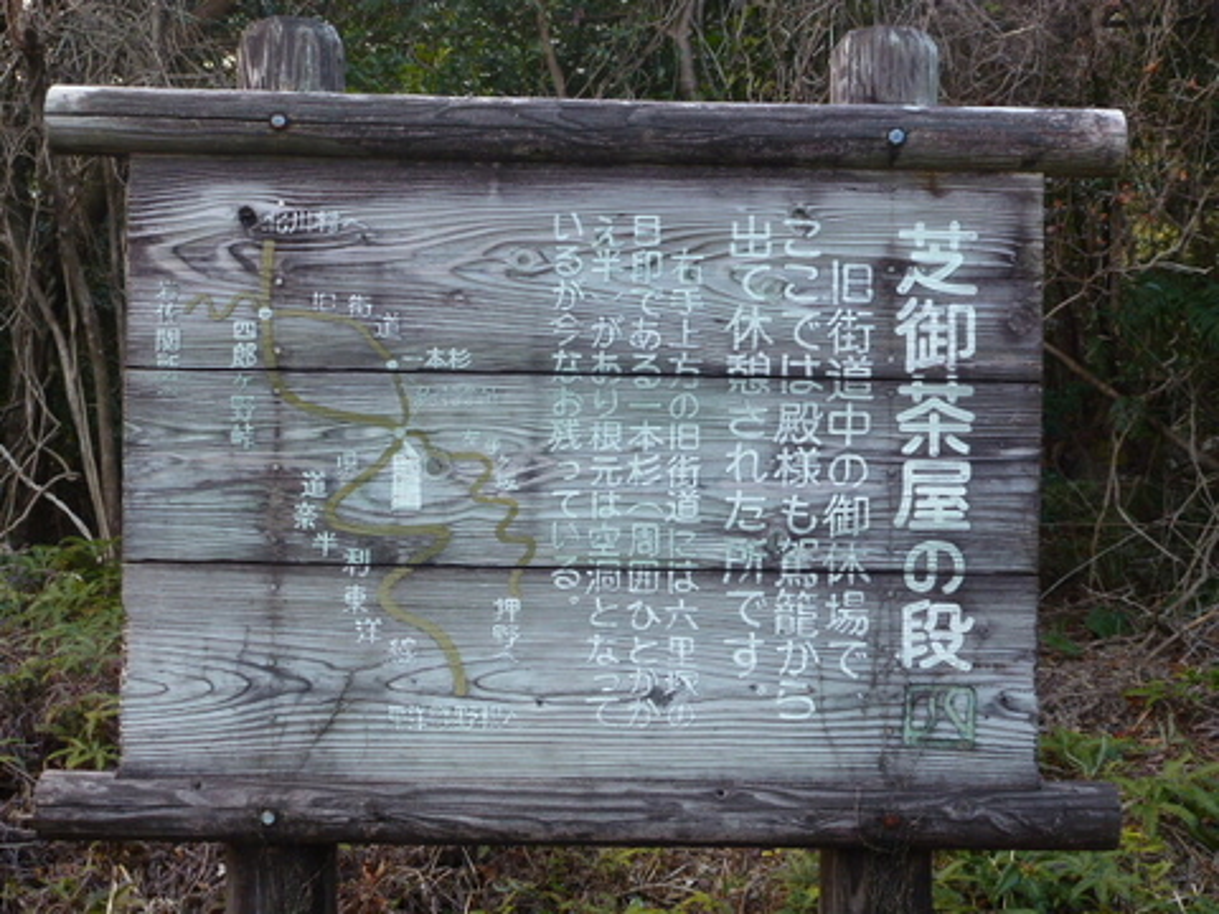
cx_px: 610
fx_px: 1585
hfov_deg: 42.1
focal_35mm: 45
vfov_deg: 32.2
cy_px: 457
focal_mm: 8
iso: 125
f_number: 4
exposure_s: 1/80
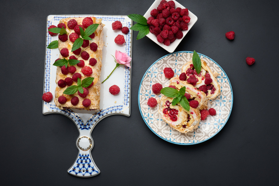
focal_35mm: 70
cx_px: 140
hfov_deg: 28.8
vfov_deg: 19.5
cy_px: 93
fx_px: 542
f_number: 11
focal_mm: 70
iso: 125
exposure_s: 1/200
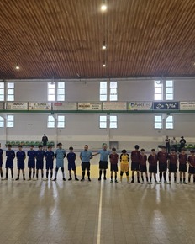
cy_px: 121
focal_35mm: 31
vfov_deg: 57.2
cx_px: 82
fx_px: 224
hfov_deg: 46.9
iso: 100
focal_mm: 6.3
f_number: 1.7
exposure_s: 1/180
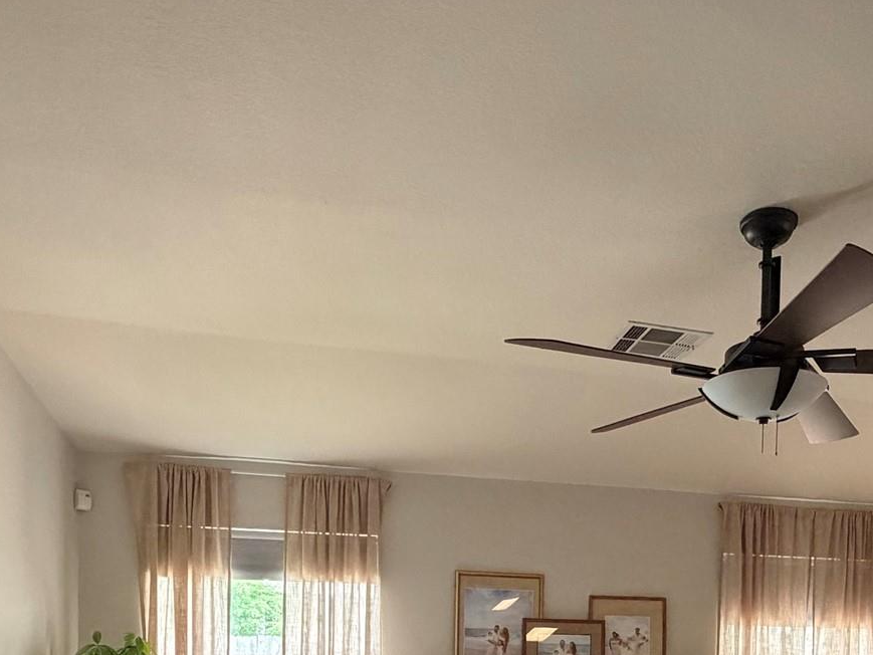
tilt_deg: -2.3
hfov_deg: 54.2
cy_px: 665
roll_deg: -1.5
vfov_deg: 37.9
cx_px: 584
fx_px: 832
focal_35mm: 33
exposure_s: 1/60
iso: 500
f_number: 2.2
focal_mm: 2.22
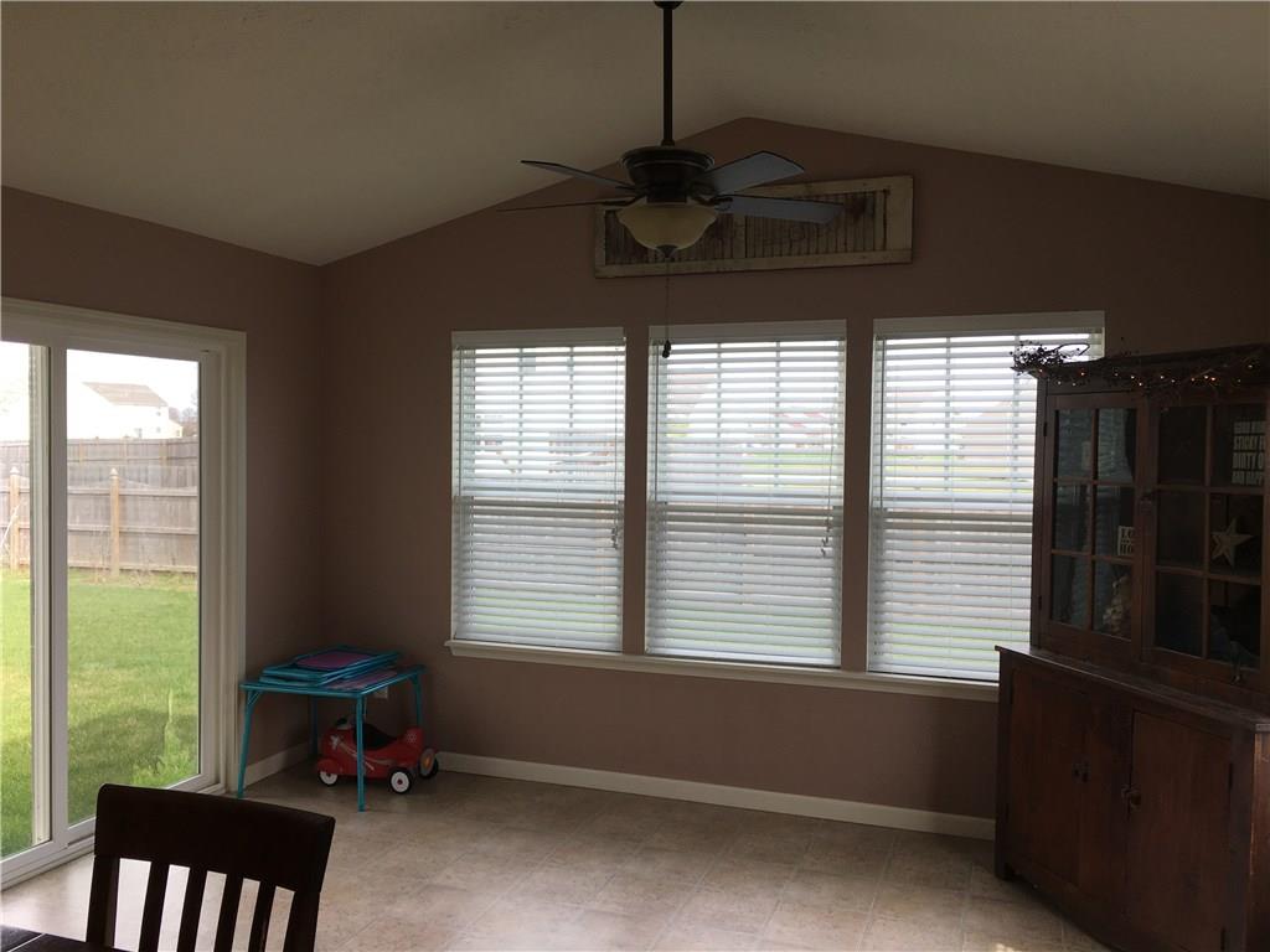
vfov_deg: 48.2
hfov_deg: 61.7
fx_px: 1064
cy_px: 476
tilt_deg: -0.8
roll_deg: -1.0
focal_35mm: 29
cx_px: 635
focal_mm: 4.15
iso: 25
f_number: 2.2
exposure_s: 1/159
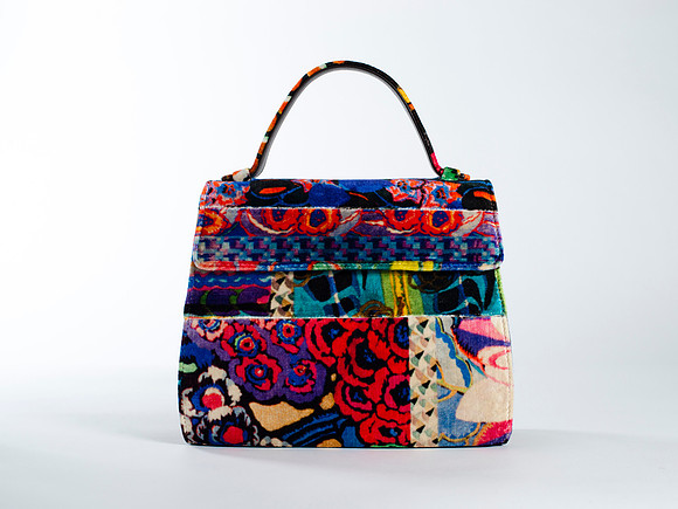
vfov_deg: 26.9
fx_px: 1064
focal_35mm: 54
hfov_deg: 35.3
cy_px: 254
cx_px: 362
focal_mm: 50
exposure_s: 1/200
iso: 200
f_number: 7.1
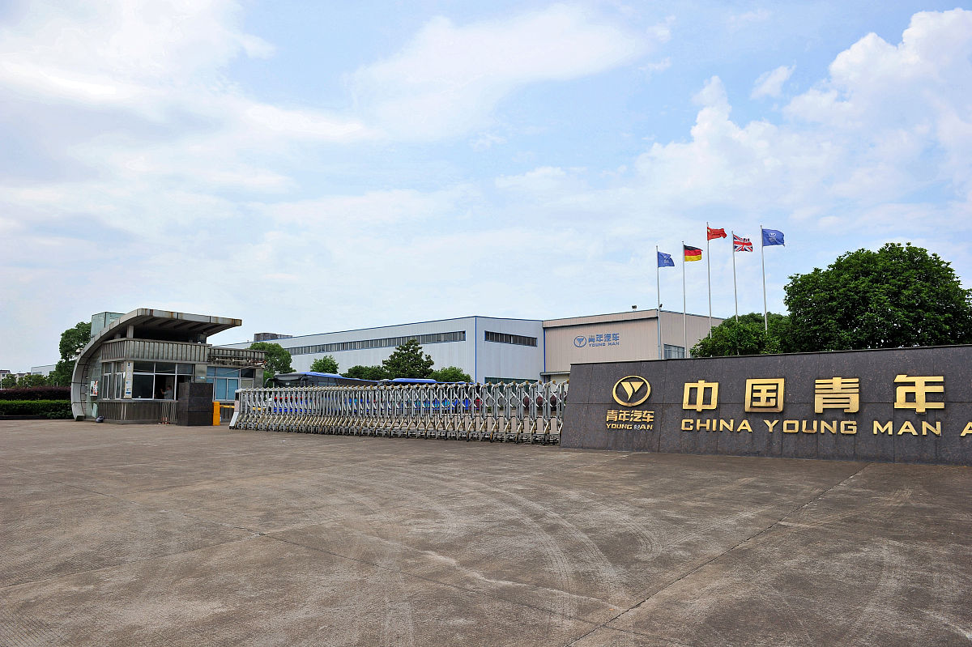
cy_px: 324
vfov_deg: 53.1
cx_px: 486
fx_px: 648
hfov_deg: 73.8
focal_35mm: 24
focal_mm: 24
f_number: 8
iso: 320
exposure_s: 1/800
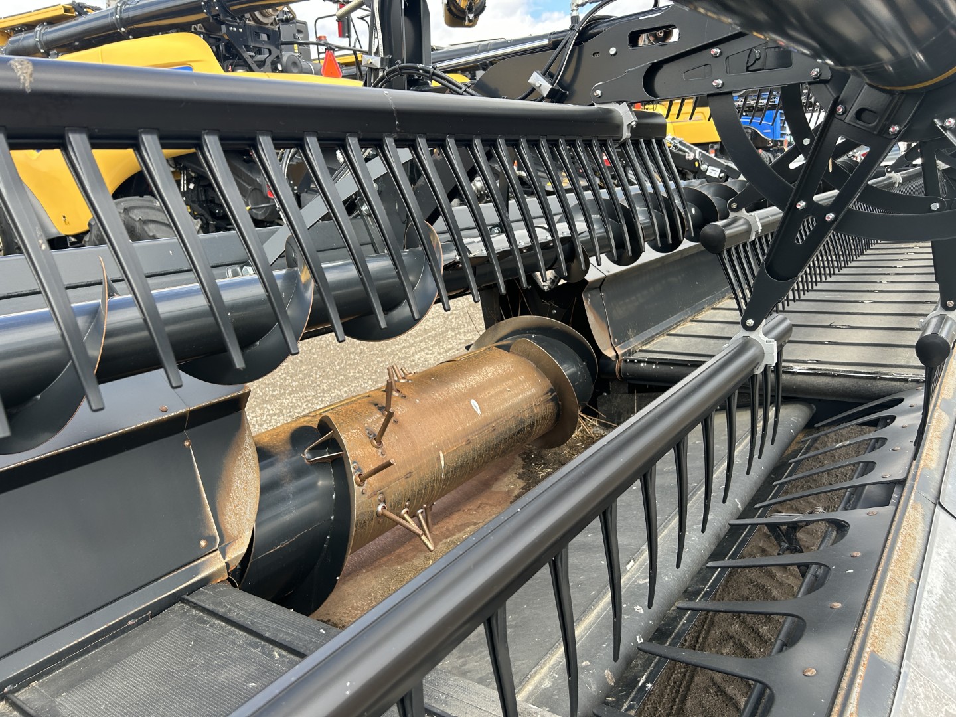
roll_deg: +2.8
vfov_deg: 53.1
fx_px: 718
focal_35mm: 26
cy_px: 358
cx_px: 478
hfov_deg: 67.3
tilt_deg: -14.6
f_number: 1.5
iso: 50
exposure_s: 1/617
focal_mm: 5.7
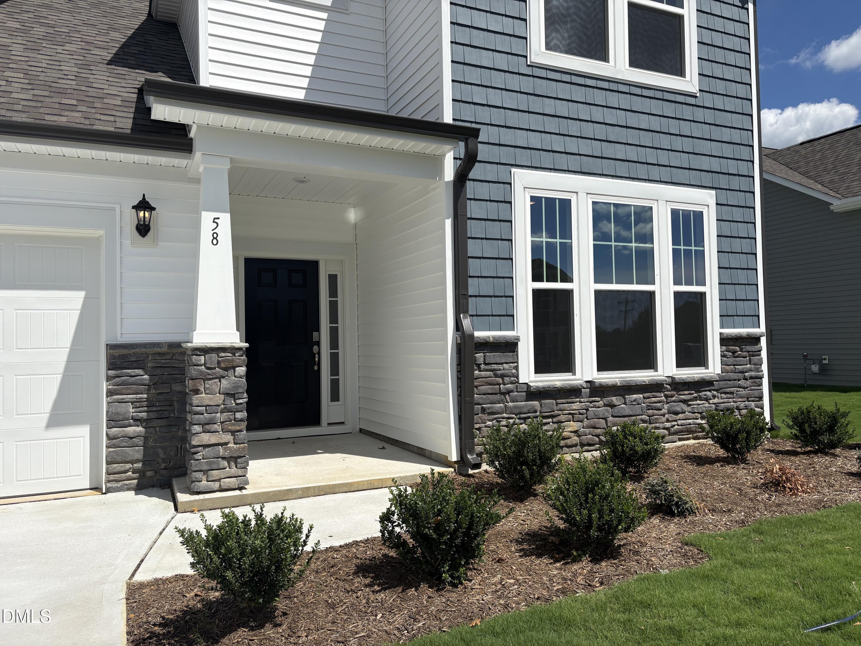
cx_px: 430
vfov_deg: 53.1
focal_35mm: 26
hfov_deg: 67.3
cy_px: 323
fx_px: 647
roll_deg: -0.1
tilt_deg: +3.2
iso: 50
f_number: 1.6
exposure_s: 1/6993
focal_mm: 5.96
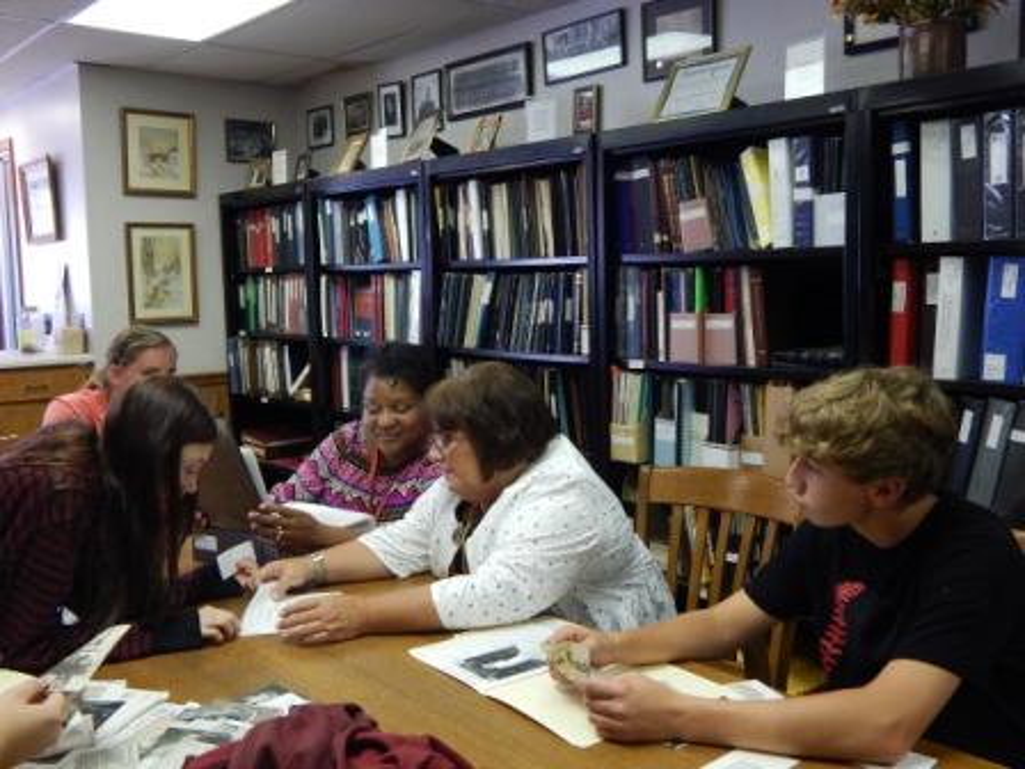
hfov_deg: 54.0
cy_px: 384
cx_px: 512
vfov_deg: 41.8
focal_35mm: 34
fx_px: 1007
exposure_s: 1/30
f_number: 3.3
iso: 220
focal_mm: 6.1
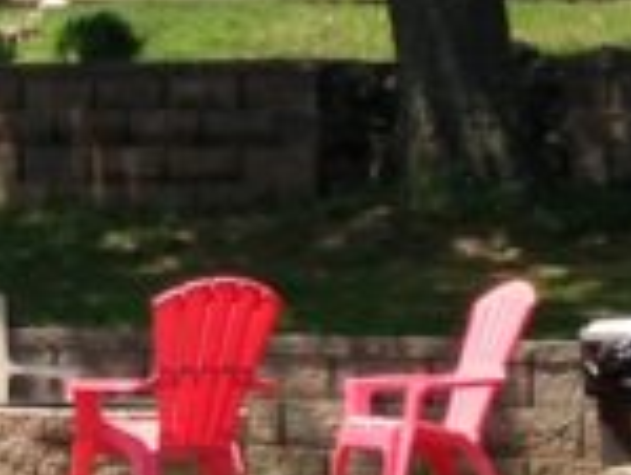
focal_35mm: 264
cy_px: -84
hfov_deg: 7.4
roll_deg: +0.2
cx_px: -307
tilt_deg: +1.9
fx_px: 4820
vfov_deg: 5.6
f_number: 2.4
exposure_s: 1/763
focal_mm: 4.12
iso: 50
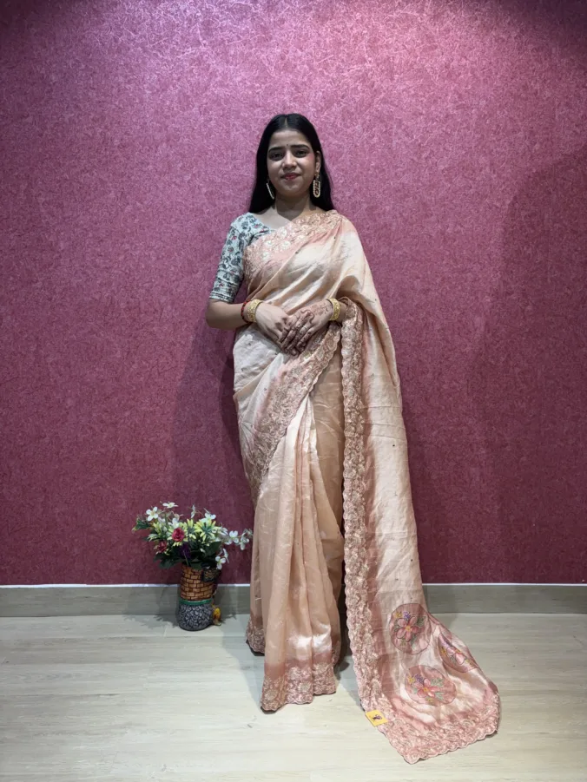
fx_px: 588
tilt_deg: -6.1
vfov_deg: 67.3
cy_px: 391
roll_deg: +0.0
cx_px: 294
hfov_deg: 53.1
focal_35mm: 26
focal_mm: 5.96
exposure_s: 1/100
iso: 50
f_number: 1.6
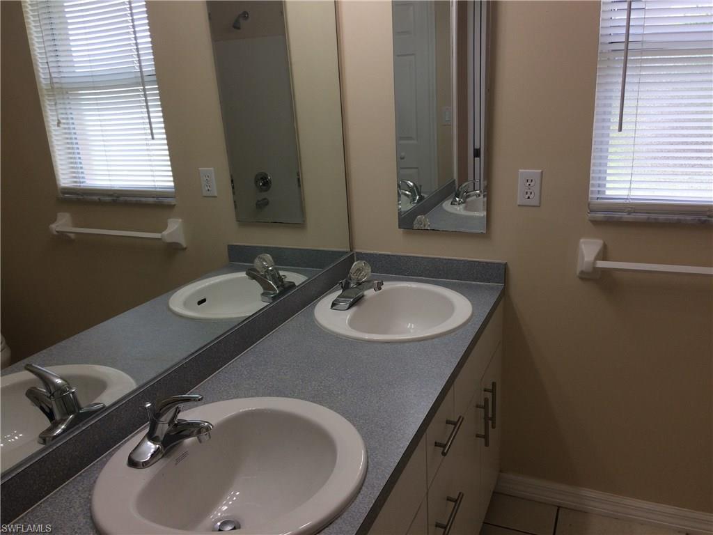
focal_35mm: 29
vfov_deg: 48.2
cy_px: 268
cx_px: 356
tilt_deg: -19.3
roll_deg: +2.7
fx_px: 597
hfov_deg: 61.7
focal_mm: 4.15
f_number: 2.2
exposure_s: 1/120
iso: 40
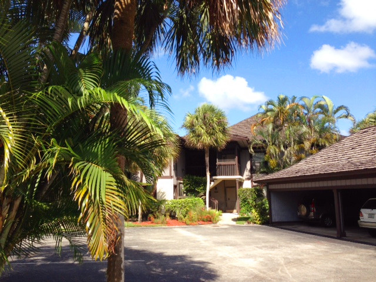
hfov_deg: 55.4
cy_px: 141
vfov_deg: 42.9
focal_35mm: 33
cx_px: 188
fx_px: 358
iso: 50
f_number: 2.4
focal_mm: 4.13
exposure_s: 1/809
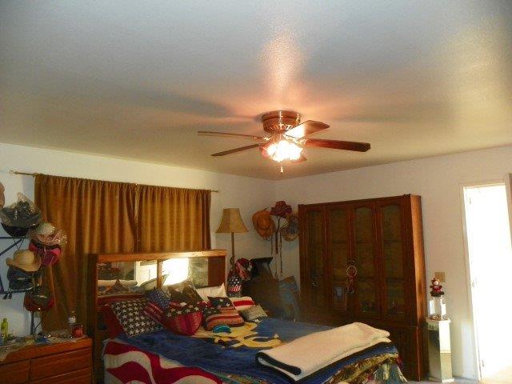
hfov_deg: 67.3
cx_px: 256
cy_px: 192
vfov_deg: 53.1
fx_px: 385
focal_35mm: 26
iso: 200
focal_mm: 4.6
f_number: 2.8
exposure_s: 1/30
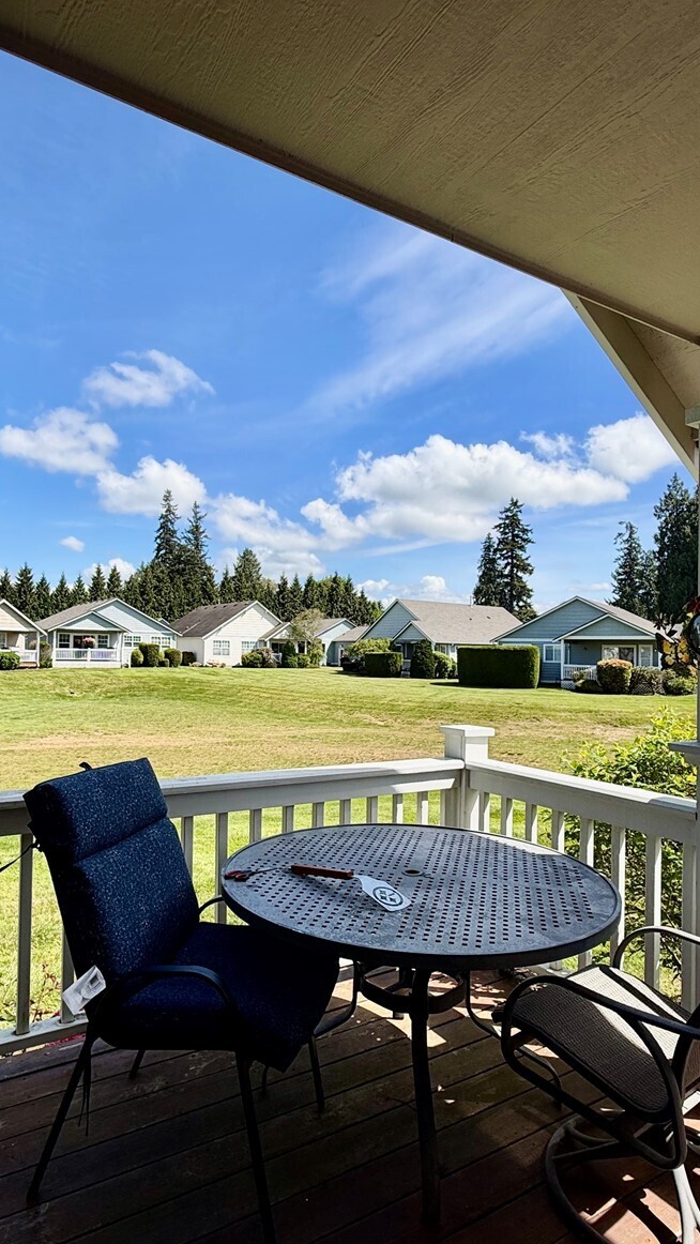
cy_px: 638
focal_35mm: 21
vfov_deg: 83.8
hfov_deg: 53.6
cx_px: 325
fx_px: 693
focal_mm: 2.22
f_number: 2.2
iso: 25
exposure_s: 1/770
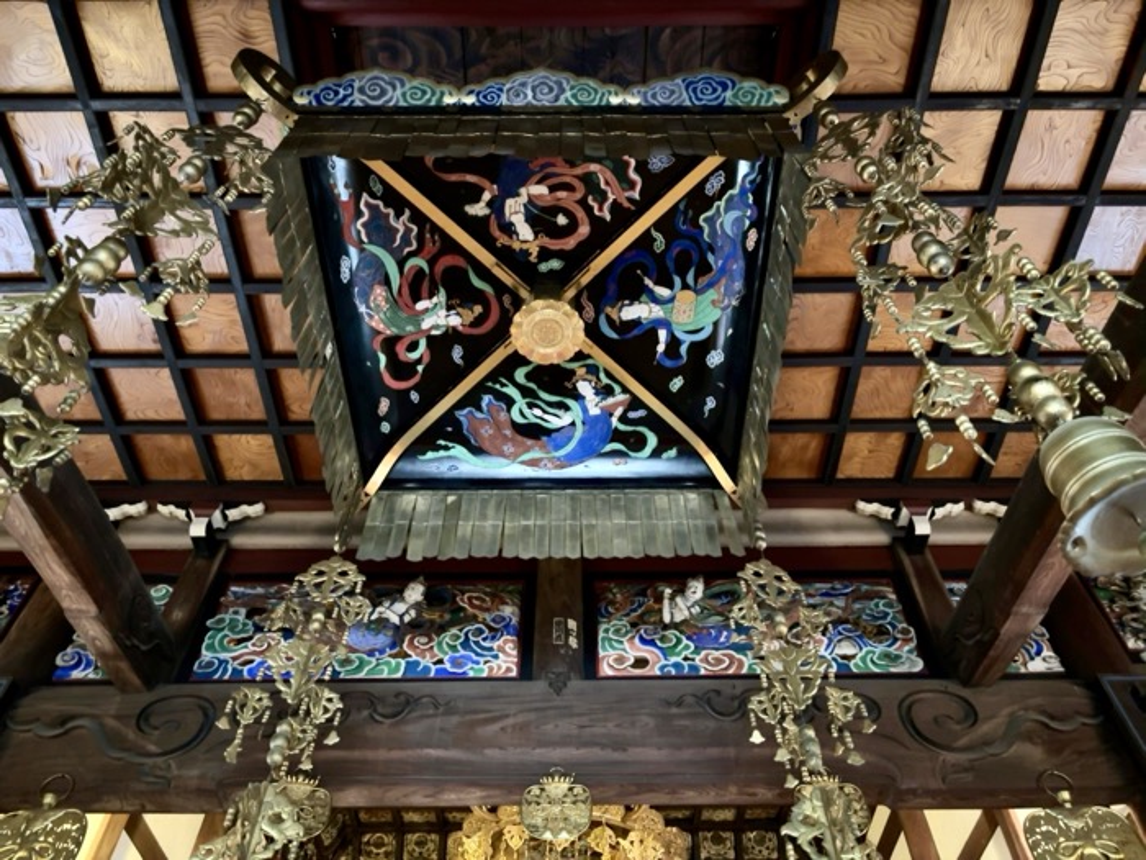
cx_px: 573
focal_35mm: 26
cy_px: 430
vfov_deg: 53.1
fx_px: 861
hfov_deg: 67.3
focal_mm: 5.96
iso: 1000
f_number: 1.6
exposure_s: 1/17
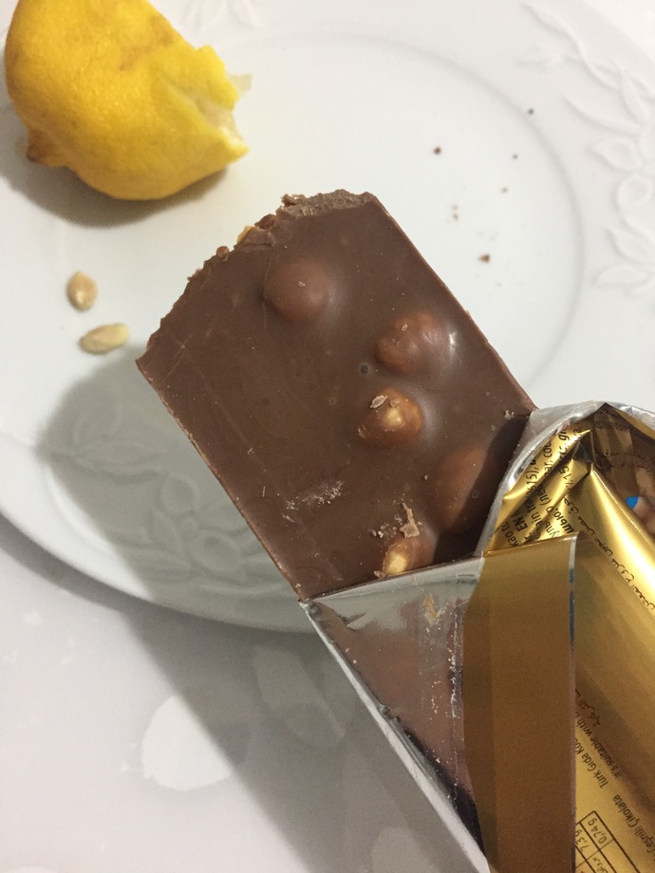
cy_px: 436
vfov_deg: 61.7
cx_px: 328
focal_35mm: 29
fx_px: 732
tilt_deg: -68.7
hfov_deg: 48.2
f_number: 2.2
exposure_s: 1/25
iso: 250
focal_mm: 4.15
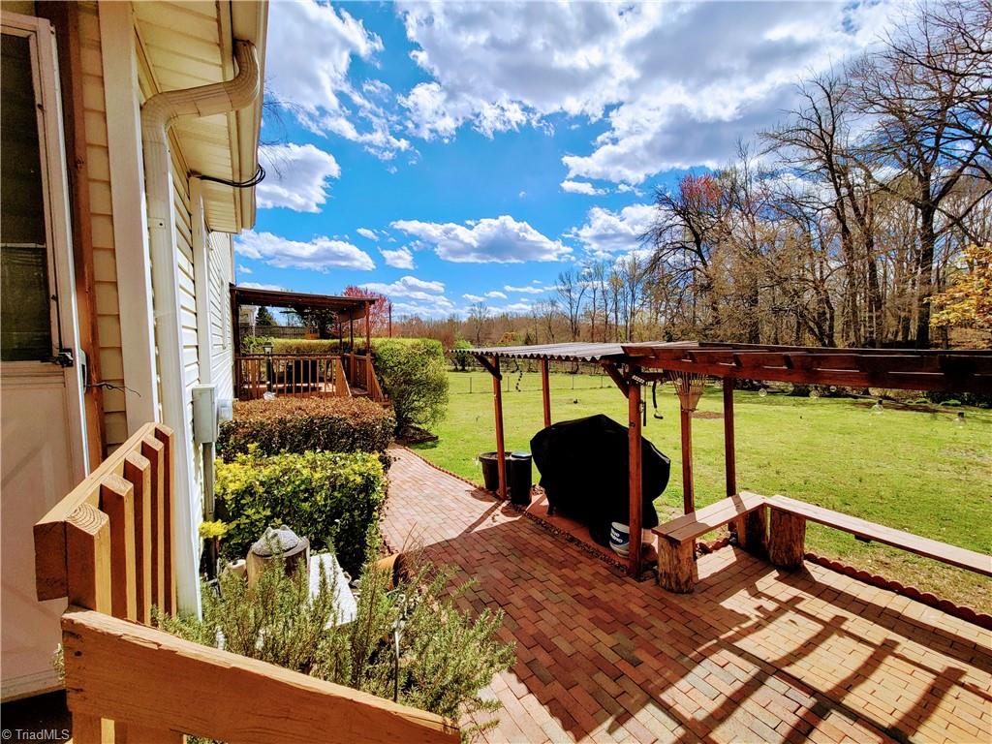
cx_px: 496
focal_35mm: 13
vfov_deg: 89.9
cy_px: 372
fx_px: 373
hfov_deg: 106.2
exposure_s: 1/2572
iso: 64
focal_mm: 2.2
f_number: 2.2
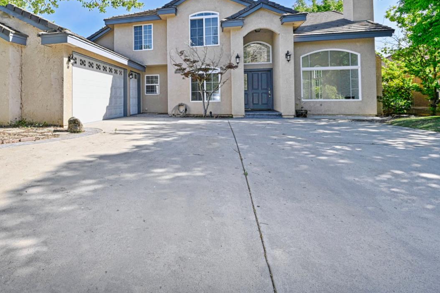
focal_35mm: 20
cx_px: 153
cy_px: 93
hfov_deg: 81.6
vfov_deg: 60.2
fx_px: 244
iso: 100
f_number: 8
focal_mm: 14
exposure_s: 1/200
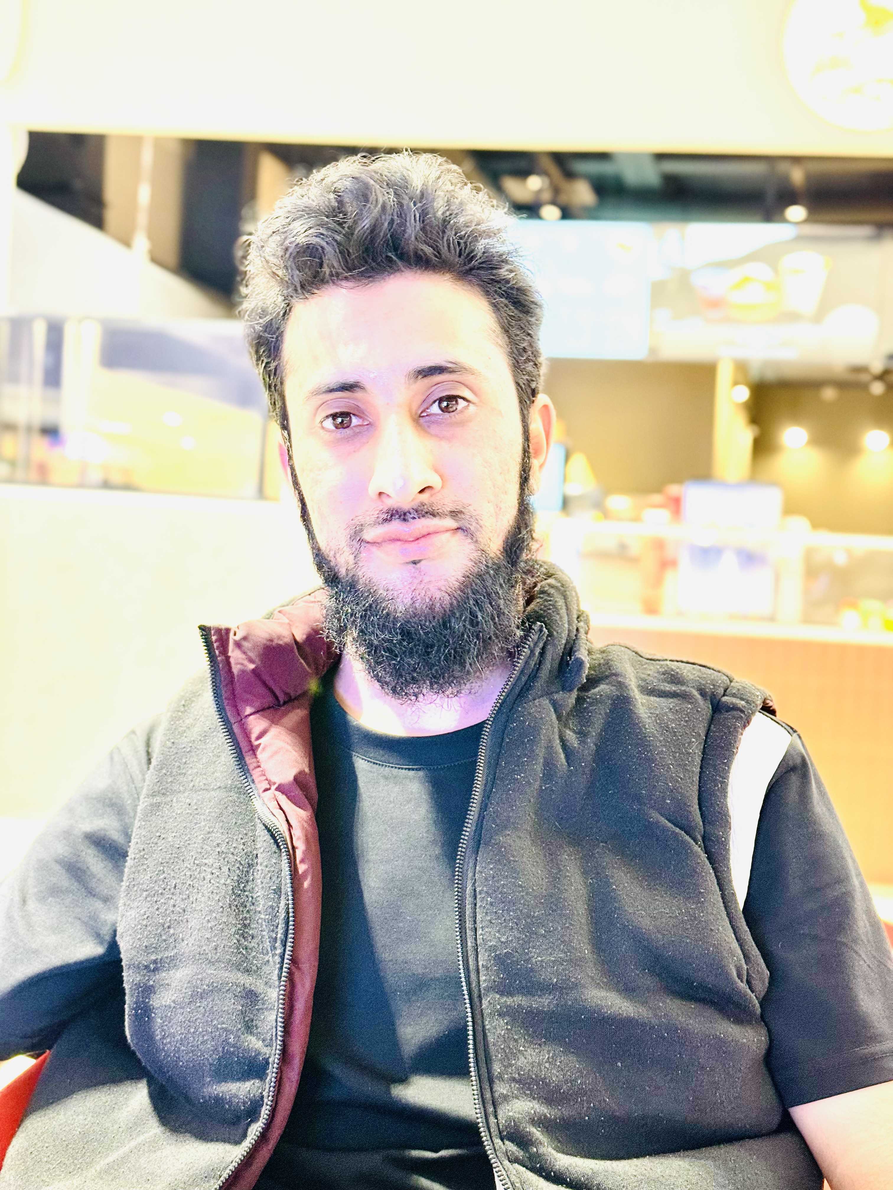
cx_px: 446
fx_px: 1651
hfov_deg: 30.3
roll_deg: -3.9
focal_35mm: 48
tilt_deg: -1.6
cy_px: 595
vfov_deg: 39.7
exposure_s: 1/33
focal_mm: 6.86
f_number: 1.78
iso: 200
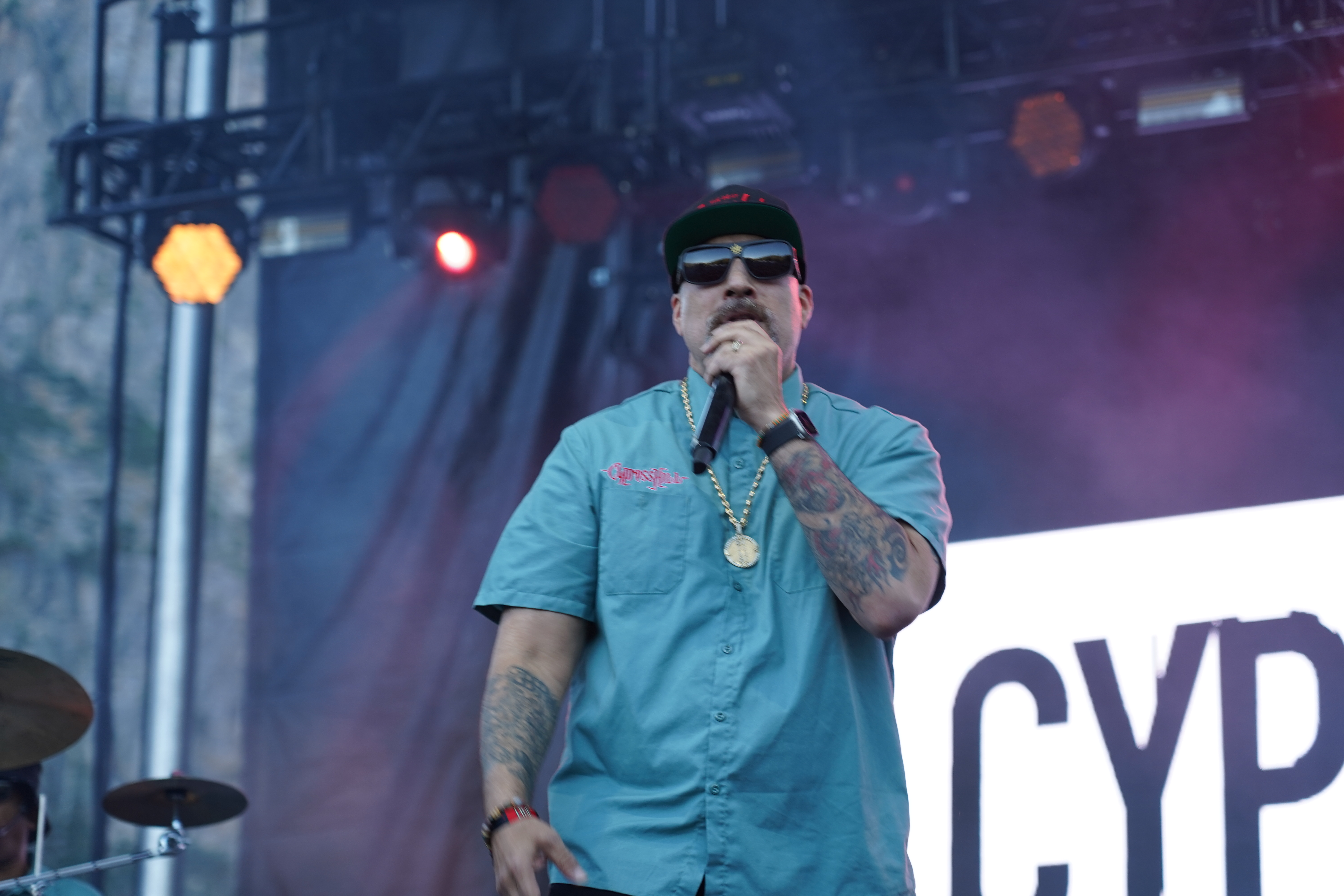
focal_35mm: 105
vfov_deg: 13.0
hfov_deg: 19.5
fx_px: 3920
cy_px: 448
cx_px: 672
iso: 320
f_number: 4
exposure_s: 1/160
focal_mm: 105
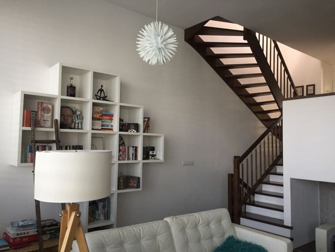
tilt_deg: +5.7
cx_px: 168
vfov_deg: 48.2
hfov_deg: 61.7
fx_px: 281
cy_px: 126
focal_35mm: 29
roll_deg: -3.4
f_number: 2.2
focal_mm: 4.15
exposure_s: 1/33
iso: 125
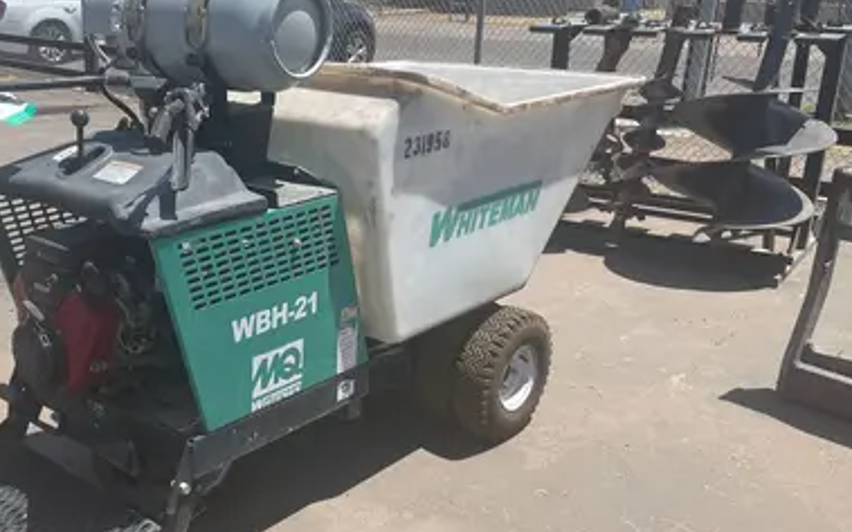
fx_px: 929
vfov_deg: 31.9
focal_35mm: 40
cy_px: 315
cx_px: 259
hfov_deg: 48.1
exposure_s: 1/4831
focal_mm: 4.2
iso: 50
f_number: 1.6
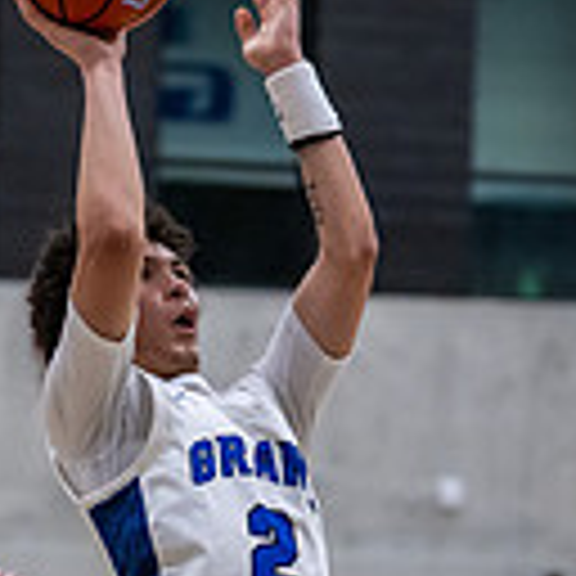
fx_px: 4612
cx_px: 148
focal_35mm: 245
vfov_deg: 7.1
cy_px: 630
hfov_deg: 7.1
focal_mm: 82
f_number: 2.8
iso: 4500
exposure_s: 1/1000
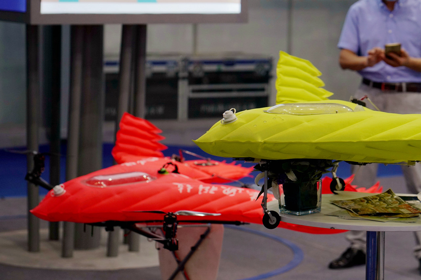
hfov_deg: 16.1
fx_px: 1491
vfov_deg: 10.8
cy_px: 140
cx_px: 210
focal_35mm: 128
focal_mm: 85
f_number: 3.5
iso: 500
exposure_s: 1/500
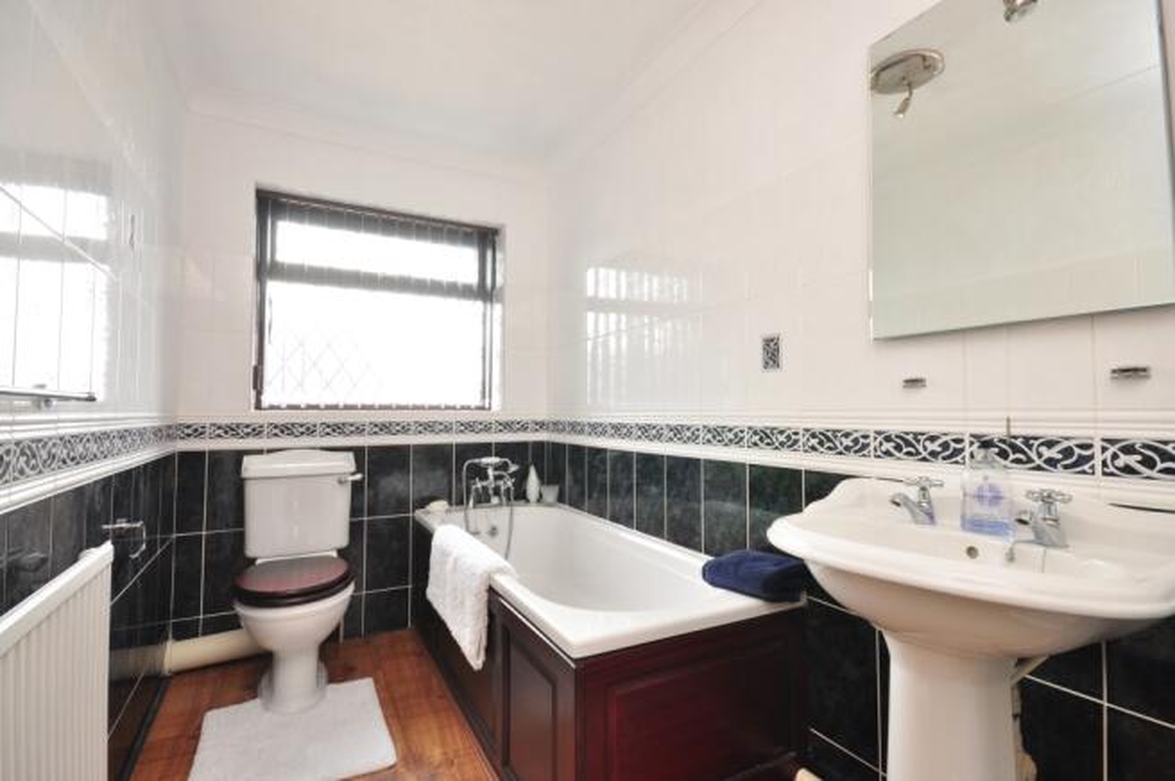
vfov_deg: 71.9
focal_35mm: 16
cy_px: 390
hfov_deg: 95.0
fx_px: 538
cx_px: 588
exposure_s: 1/2
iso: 200
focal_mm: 11
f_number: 10
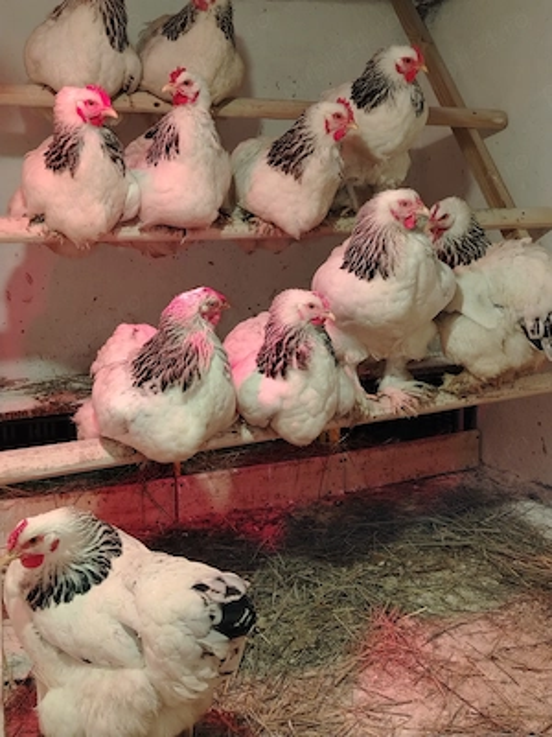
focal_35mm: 34
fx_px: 723
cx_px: 276
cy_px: 368
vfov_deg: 54.0
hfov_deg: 41.8
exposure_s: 1/50
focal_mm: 5.25
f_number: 1.75
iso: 709
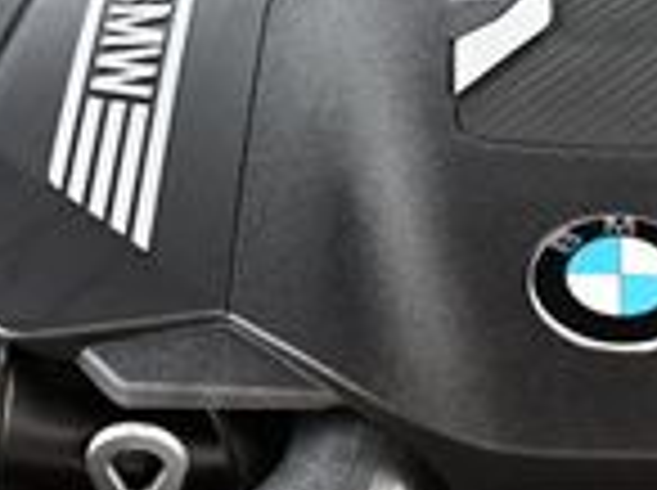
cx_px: 522
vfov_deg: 9.7
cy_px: 229
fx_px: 2880
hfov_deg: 13.0
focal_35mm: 152
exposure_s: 1/250
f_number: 3.5
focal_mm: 18
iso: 640
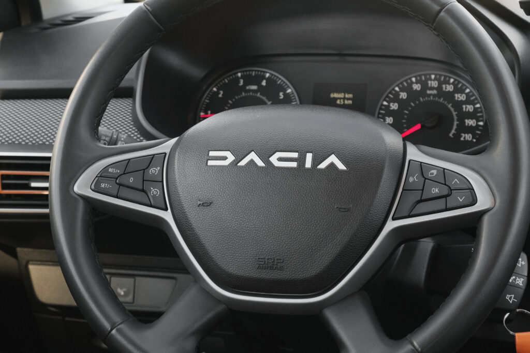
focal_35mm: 68
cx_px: 265
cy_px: 176
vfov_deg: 20.0
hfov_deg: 29.7
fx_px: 1001
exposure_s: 1/125
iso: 2000
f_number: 7.1
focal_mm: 45
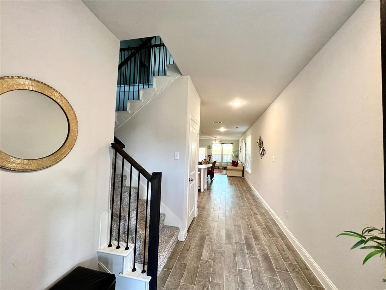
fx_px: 145
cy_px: 145
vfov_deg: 89.9
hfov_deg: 106.2
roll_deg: -2.5
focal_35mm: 13
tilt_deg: +2.5
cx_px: 193
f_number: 1.8
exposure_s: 1/60
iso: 160
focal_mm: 1.57
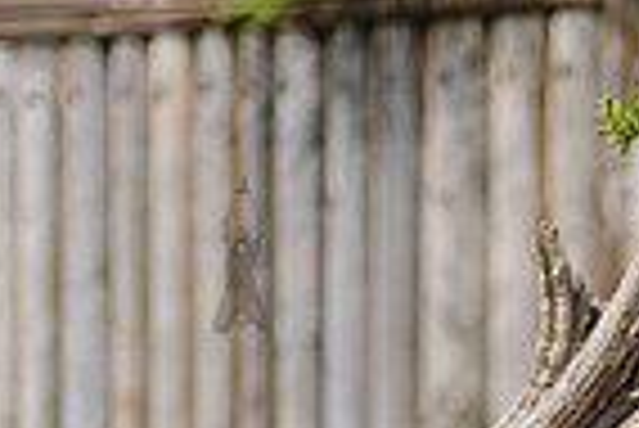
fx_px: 2541
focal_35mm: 143
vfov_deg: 9.5
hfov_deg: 13.8
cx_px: 819
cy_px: 471
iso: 100
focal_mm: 35
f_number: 2
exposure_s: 1/2500
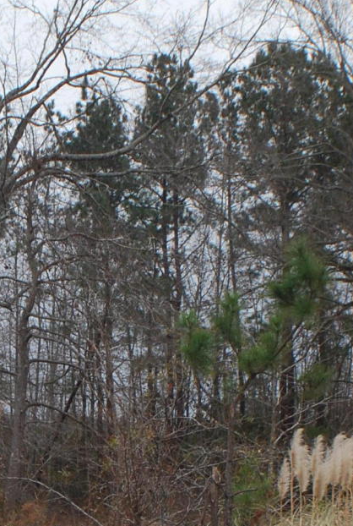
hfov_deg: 10.2
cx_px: 47
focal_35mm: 135
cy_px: 376
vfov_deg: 15.1
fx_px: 1975
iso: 400
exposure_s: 1/200
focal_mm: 28
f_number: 11
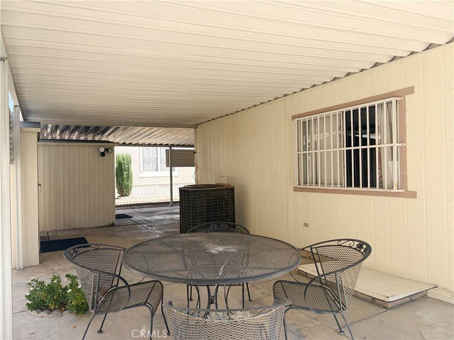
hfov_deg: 67.3
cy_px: 170
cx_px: 227
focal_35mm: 26
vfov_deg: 53.1
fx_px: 341
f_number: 1.6
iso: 50
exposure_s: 1/1155
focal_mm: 5.96
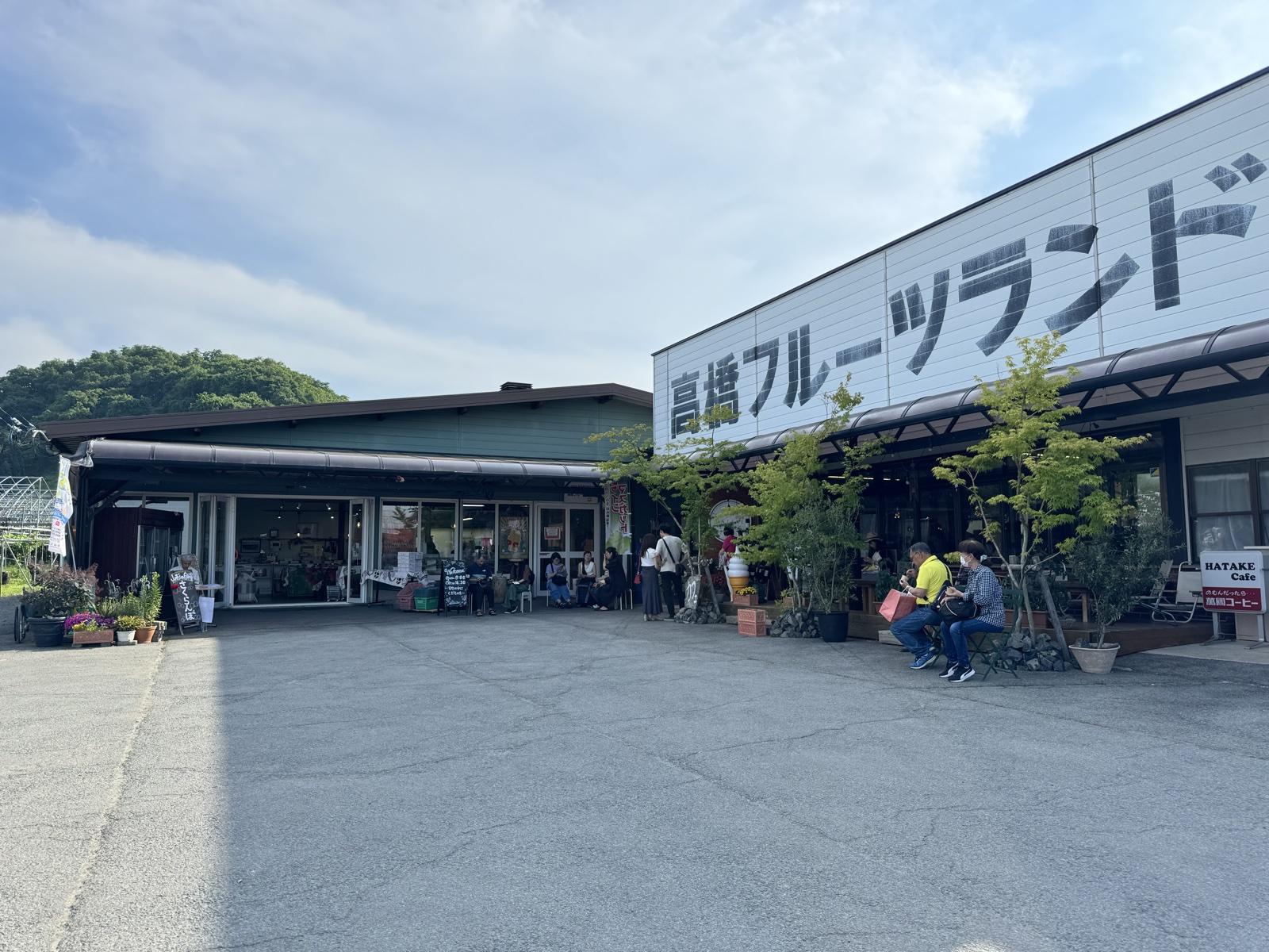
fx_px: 880
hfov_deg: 71.6
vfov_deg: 56.8
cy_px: 476
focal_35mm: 24
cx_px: 634
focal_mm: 6.76
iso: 80
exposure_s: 1/2252
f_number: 1.78
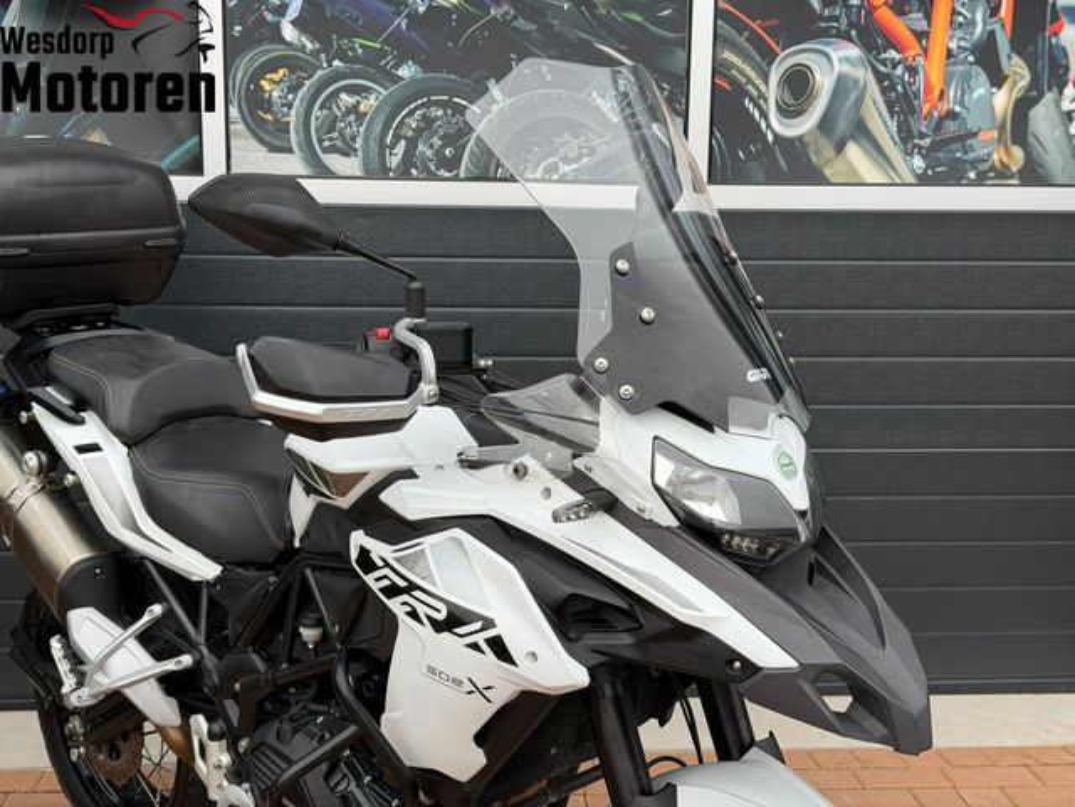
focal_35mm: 48
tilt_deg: -9.6
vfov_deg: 30.3
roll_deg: +0.1
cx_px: 538
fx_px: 1491
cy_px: 404
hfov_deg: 39.7
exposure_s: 1/712
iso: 64
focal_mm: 6.76
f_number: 1.78
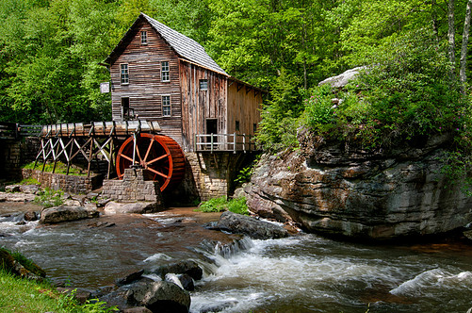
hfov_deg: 57.2
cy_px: 161
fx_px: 432
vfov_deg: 39.8
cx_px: 258
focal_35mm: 33
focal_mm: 19
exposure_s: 1/30
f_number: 22
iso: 200
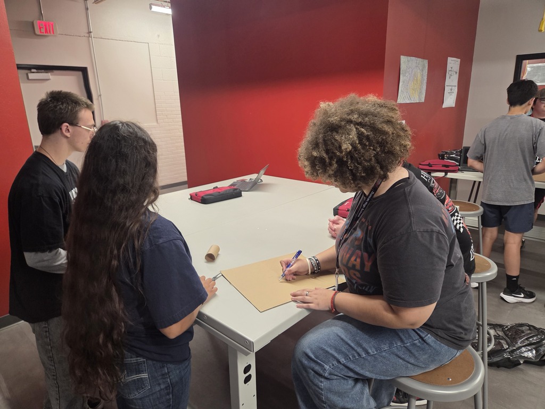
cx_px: 272
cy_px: 204
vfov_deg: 58.9
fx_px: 362
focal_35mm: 23
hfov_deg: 73.9
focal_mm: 5.4
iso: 500
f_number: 1.8
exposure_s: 1/120
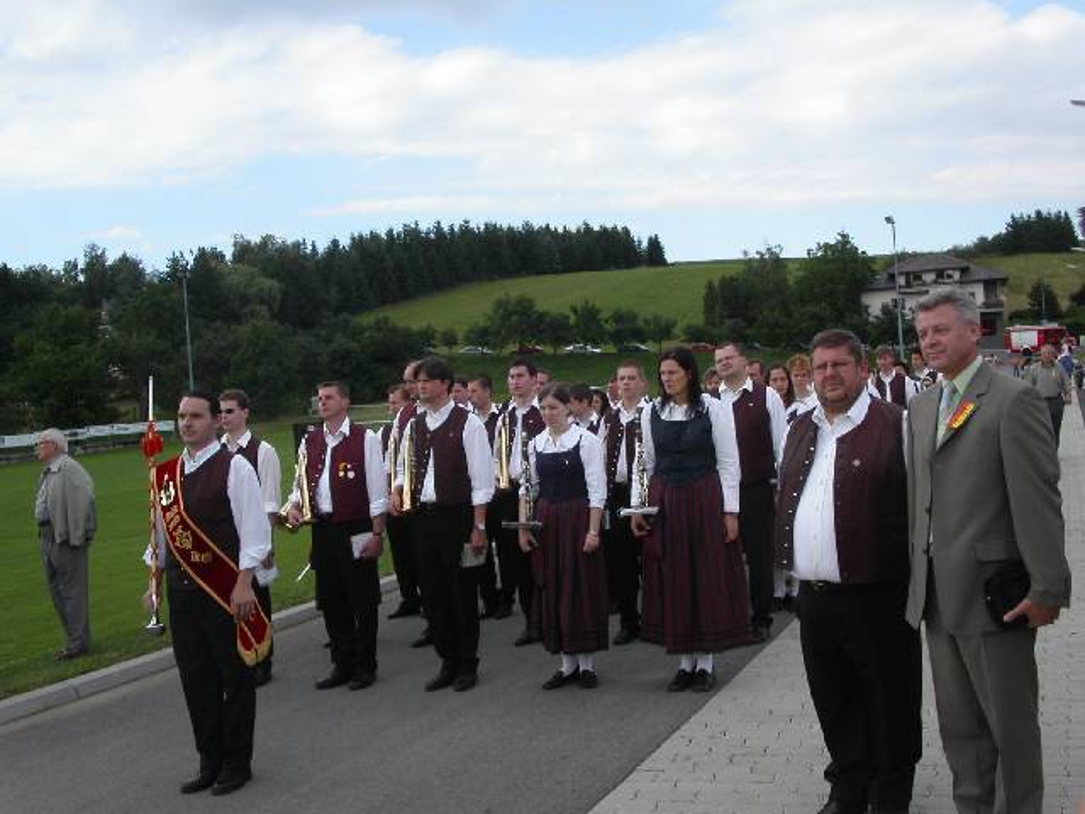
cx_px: 542
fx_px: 1191
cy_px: 407
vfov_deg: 37.7
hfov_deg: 49.0
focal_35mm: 38
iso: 100
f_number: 6.7
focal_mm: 7.8
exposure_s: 1/250
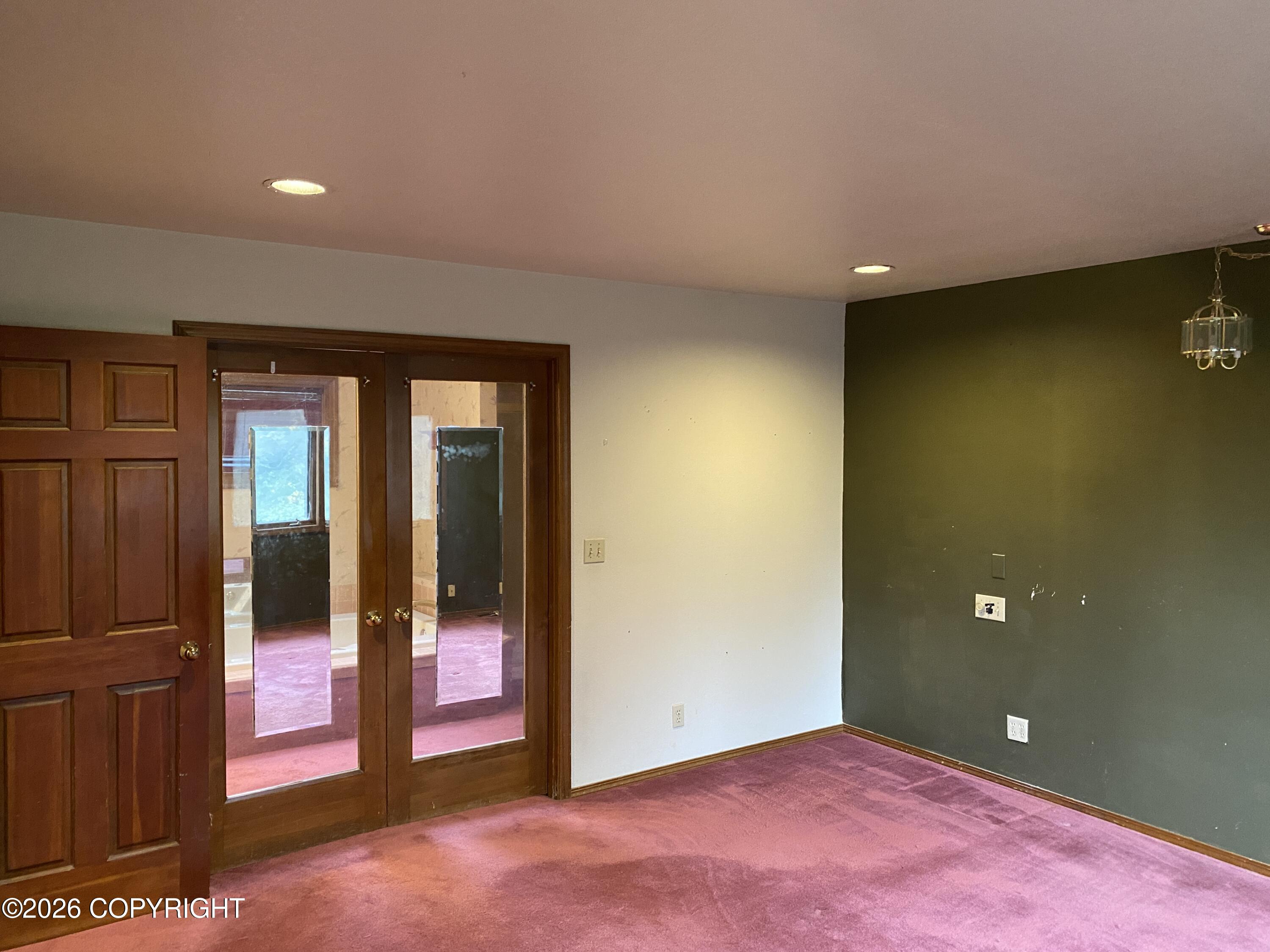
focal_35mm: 26
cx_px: 635
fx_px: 954
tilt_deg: -2.9
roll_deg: -0.3
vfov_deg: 53.1
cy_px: 476
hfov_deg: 67.3
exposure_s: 1/40
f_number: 1.8
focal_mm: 4.25
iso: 400
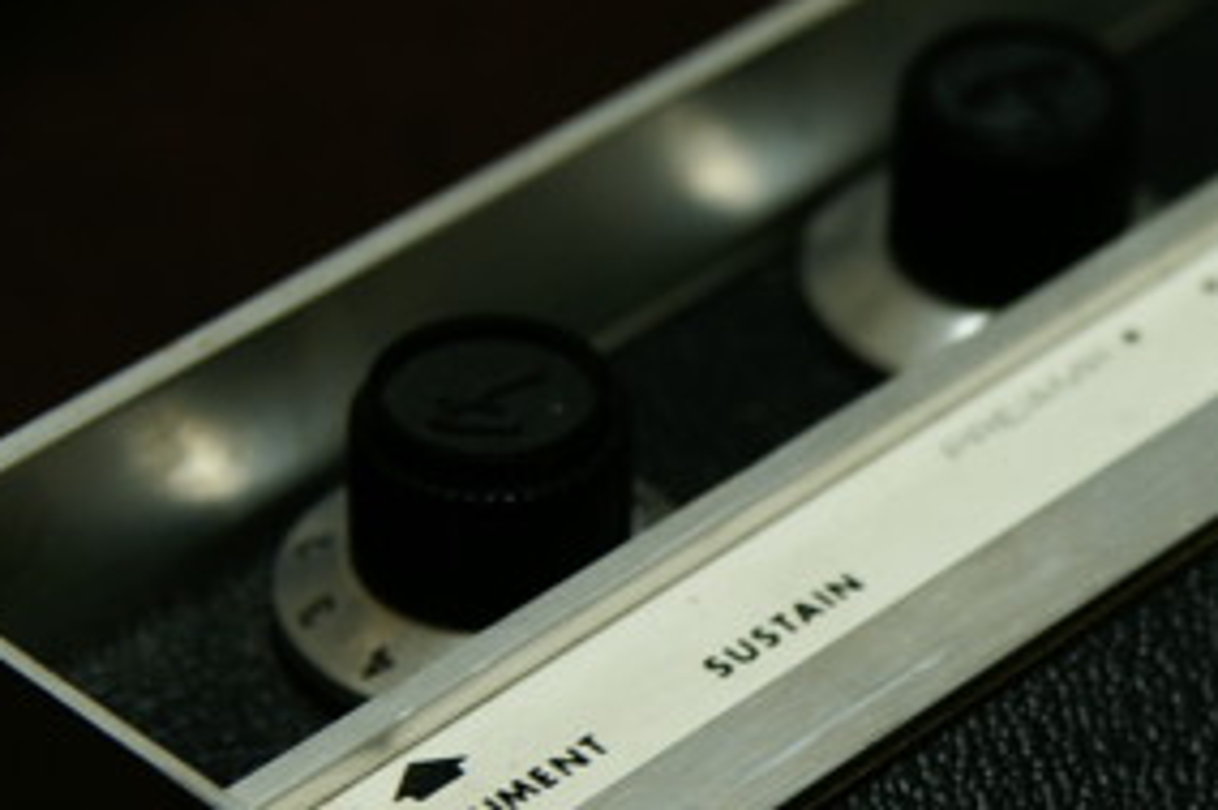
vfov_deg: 7.2
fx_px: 6438
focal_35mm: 190
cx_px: 1282
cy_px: 681
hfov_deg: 10.7
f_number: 3.5
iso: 200
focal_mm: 45
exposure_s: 1/13
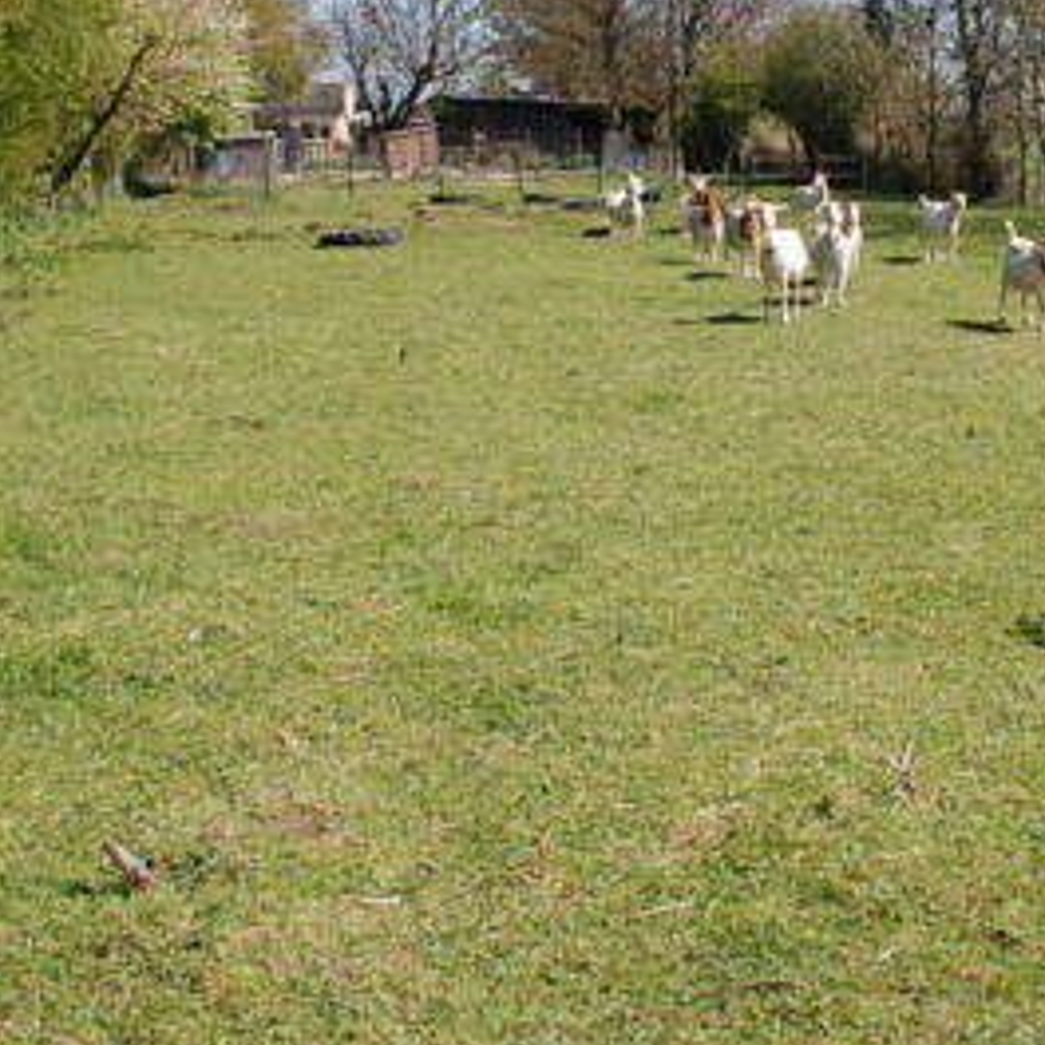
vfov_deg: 29.8
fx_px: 1947
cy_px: 327
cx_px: 661
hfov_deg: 29.9
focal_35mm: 57
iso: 200
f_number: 9
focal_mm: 18
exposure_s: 1/320
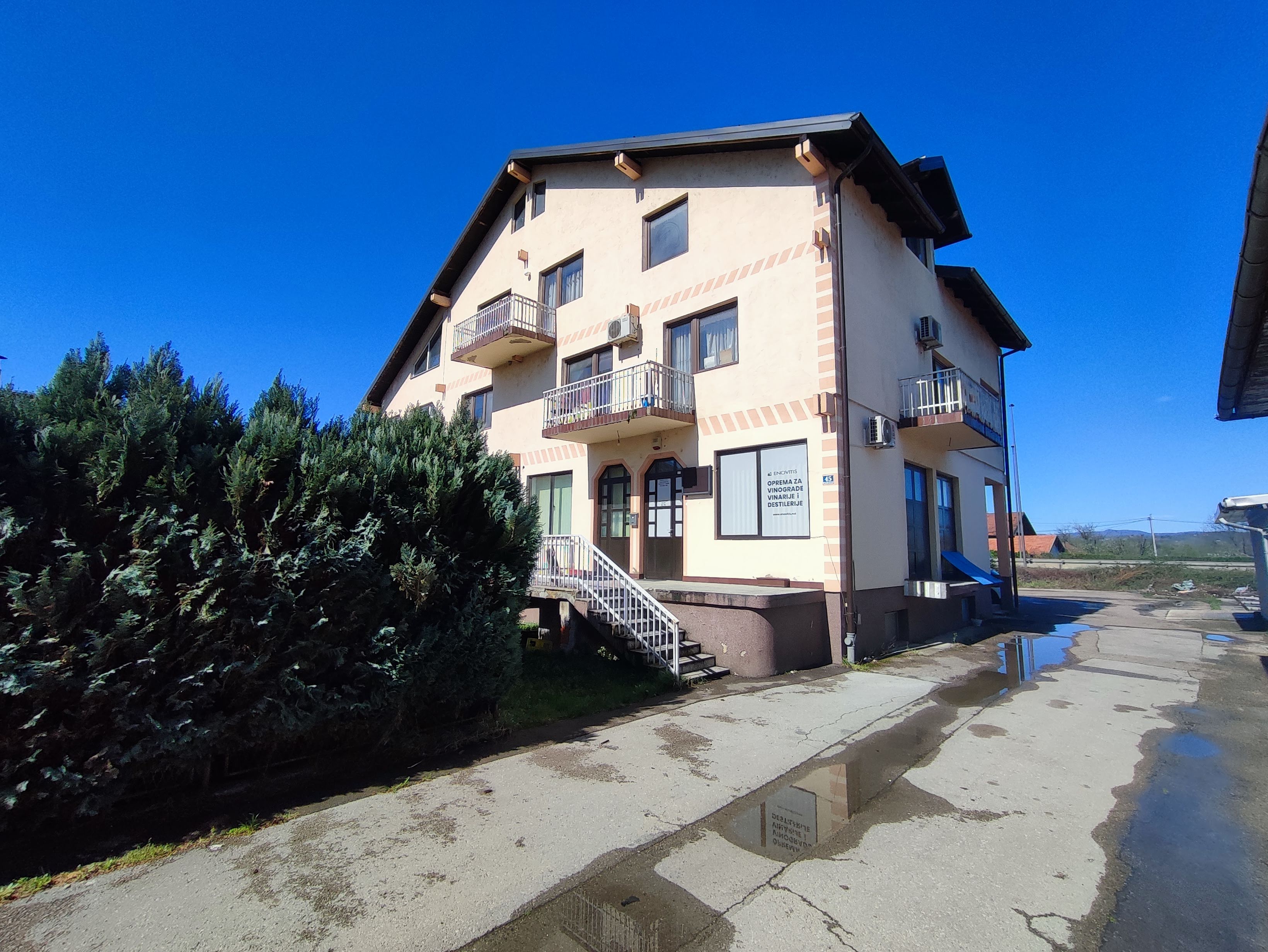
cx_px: 634
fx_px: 586
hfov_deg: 94.5
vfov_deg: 78.2
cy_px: 476
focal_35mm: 16
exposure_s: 1/1855
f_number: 2.2
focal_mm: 1.65
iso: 50
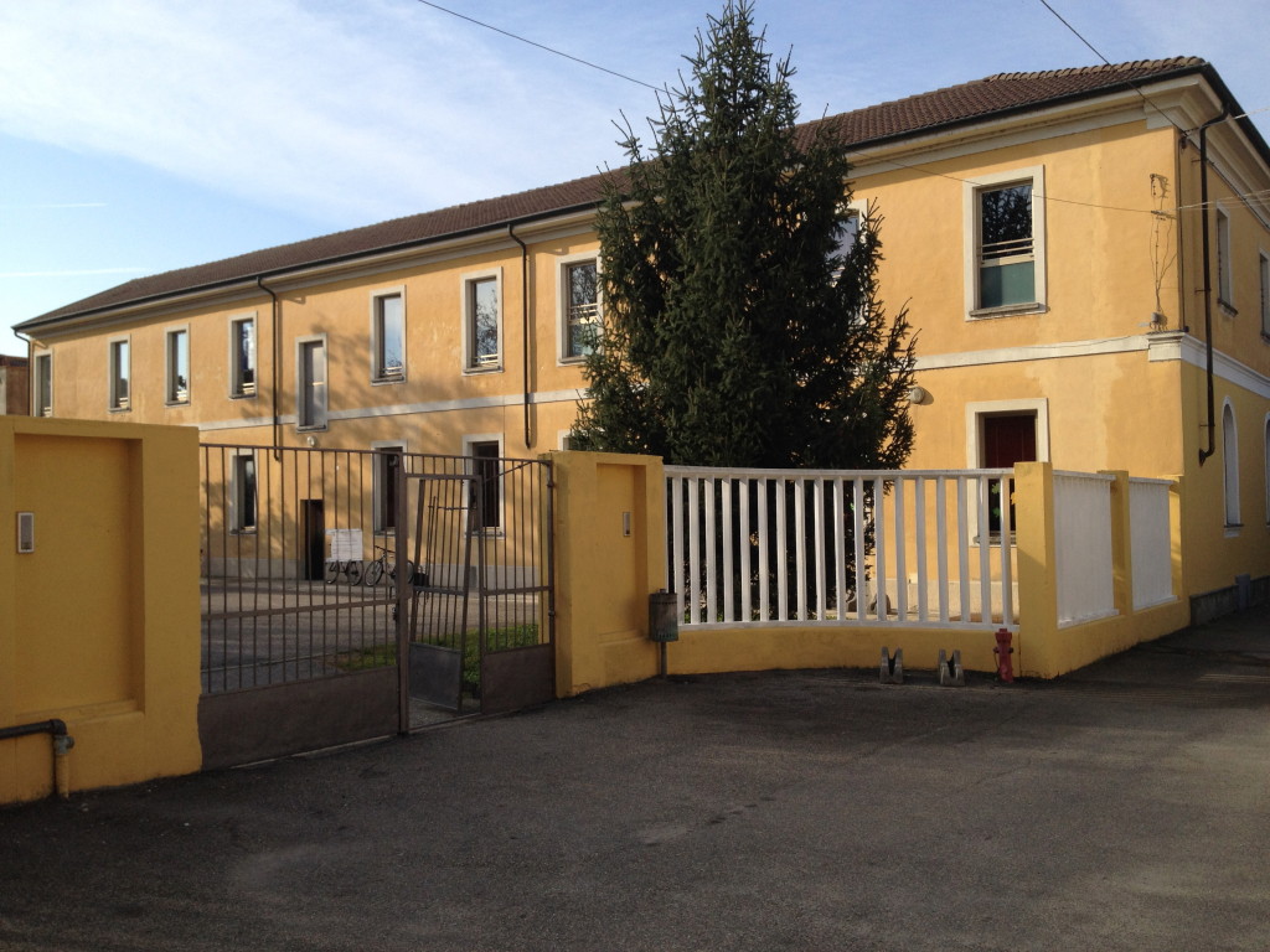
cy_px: 476
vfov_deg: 40.7
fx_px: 1284
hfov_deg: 52.6
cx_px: 635
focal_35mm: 35
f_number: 2.4
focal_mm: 4.28
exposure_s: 1/1255
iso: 50
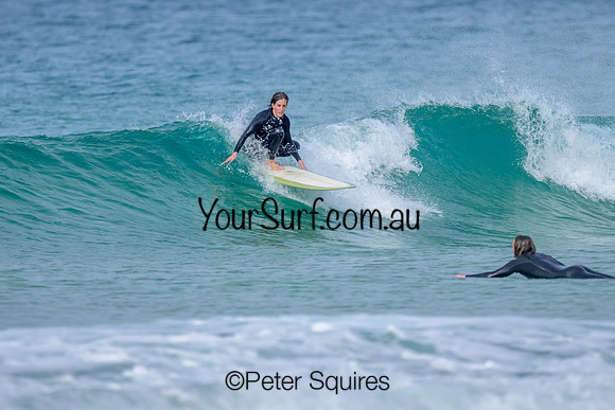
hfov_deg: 1.9
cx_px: 306
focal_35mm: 1101
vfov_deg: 1.3
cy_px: 174
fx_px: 18806
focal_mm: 800
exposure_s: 1/2000
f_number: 6.3
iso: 220
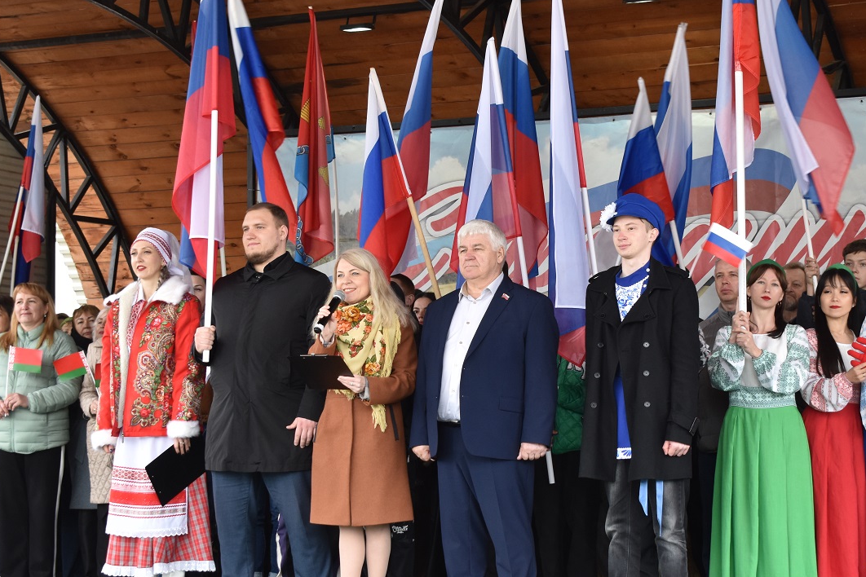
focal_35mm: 89
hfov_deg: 22.9
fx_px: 2141
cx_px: 469
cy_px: 315
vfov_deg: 15.4
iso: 400
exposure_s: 1/80
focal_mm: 42
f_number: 6.3
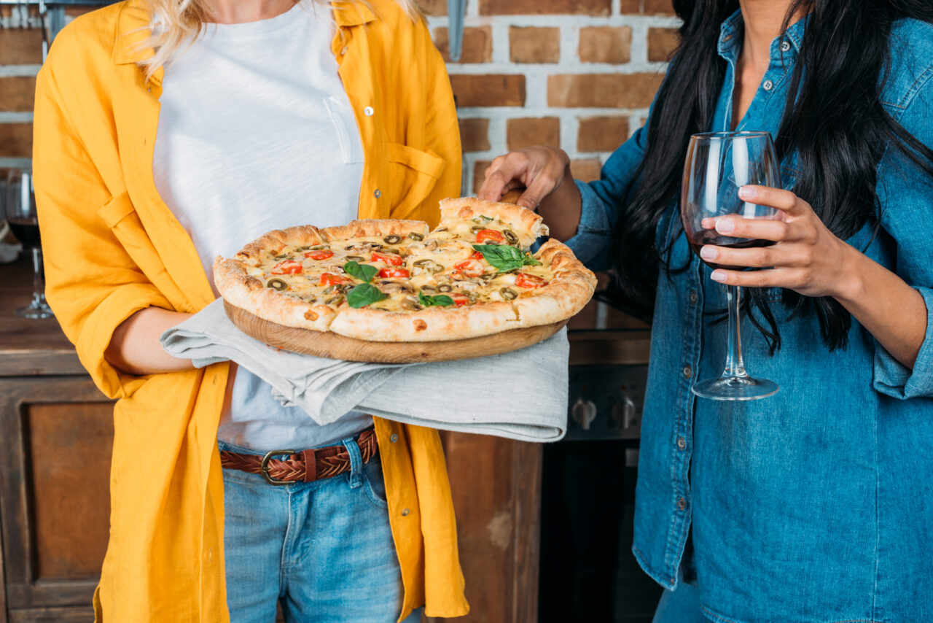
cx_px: 466
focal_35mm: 50
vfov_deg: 27.0
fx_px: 1296
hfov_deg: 39.6
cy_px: 312
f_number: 6.3
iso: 100
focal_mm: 50
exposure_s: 1/200
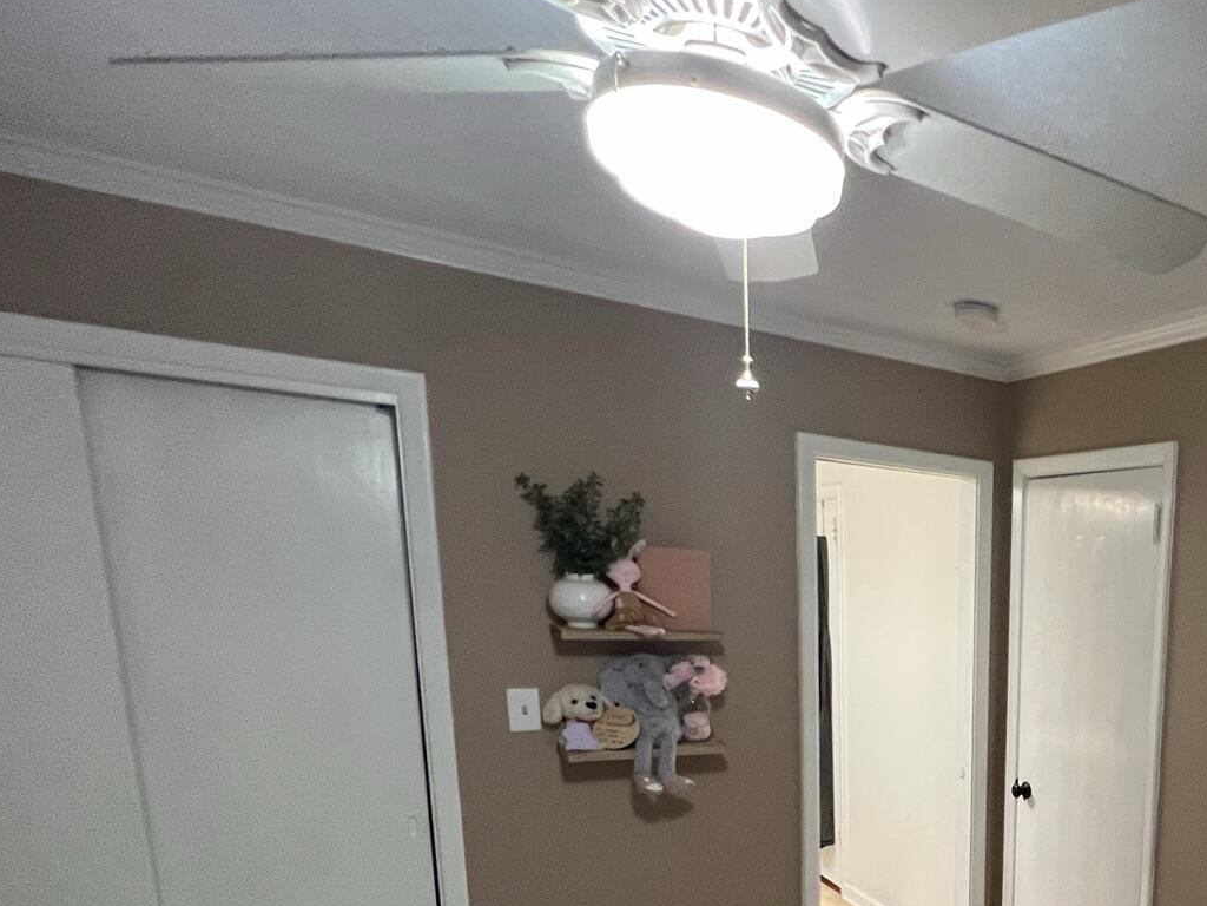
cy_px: 786
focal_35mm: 26
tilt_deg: -11.6
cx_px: 1124
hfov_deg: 56.3
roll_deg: -4.1
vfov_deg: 48.4
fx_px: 907
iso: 250
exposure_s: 1/60
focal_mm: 1.57
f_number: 1.8
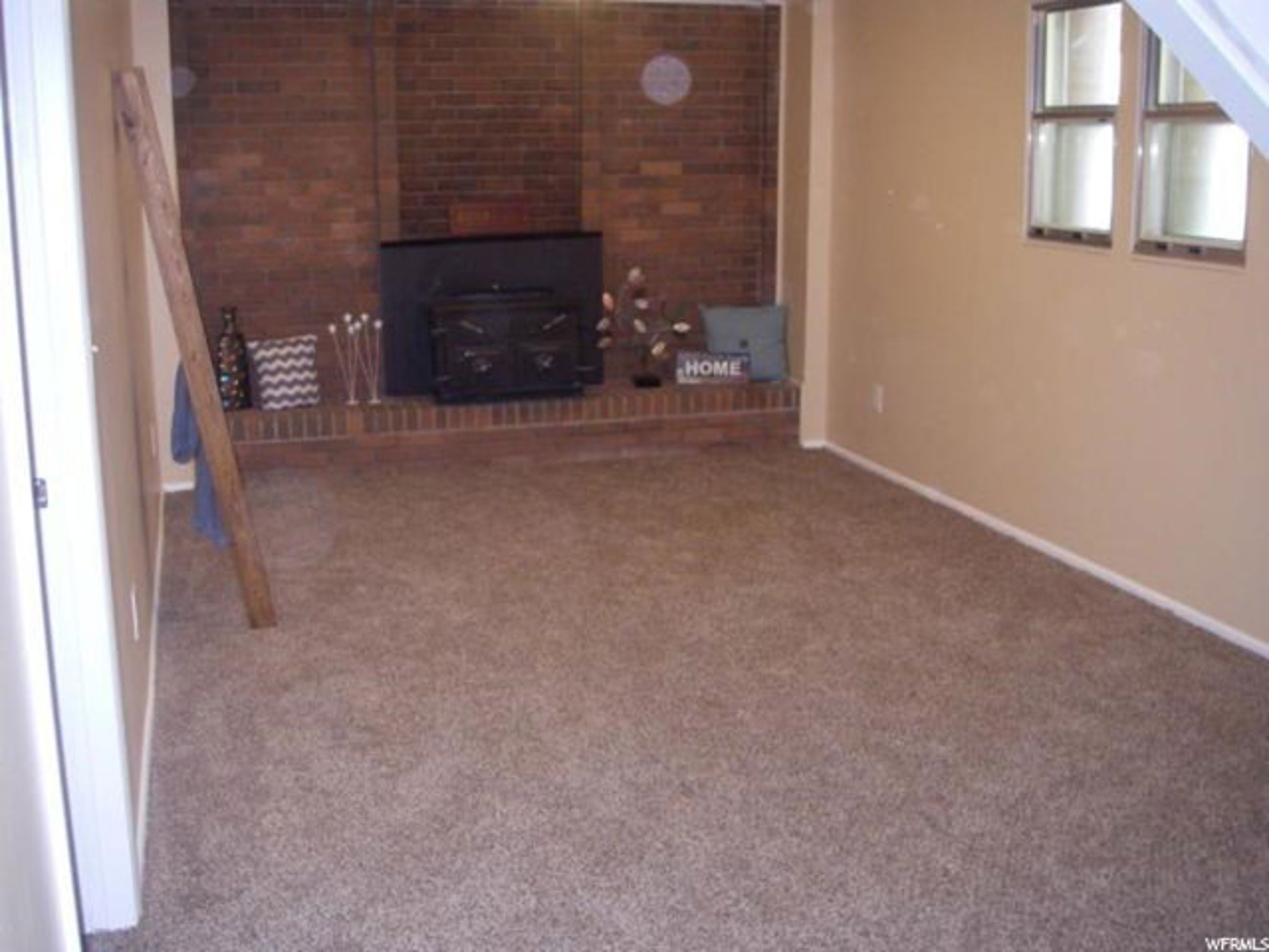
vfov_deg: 37.7
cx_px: 634
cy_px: 476
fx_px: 1393
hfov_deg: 49.0
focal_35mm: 38
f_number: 3.3
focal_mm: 6.3
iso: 320
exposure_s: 1/40
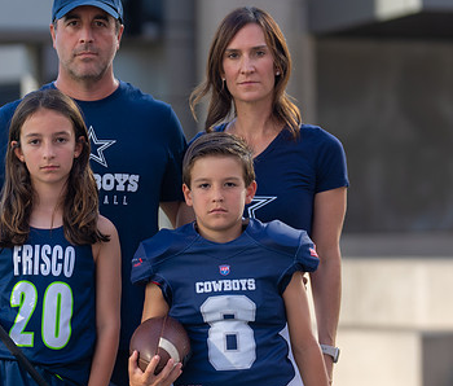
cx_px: 200
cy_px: 182
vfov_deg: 7.2
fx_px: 3066
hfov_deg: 8.4
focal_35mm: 223
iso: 100
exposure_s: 1/500
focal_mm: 119
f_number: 2.8
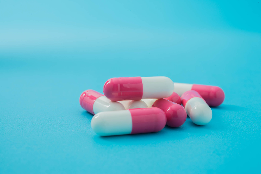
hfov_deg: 33.4
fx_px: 435
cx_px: 130
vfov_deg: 22.6
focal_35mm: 60
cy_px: 87
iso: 125
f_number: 20
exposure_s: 1/125
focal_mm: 60
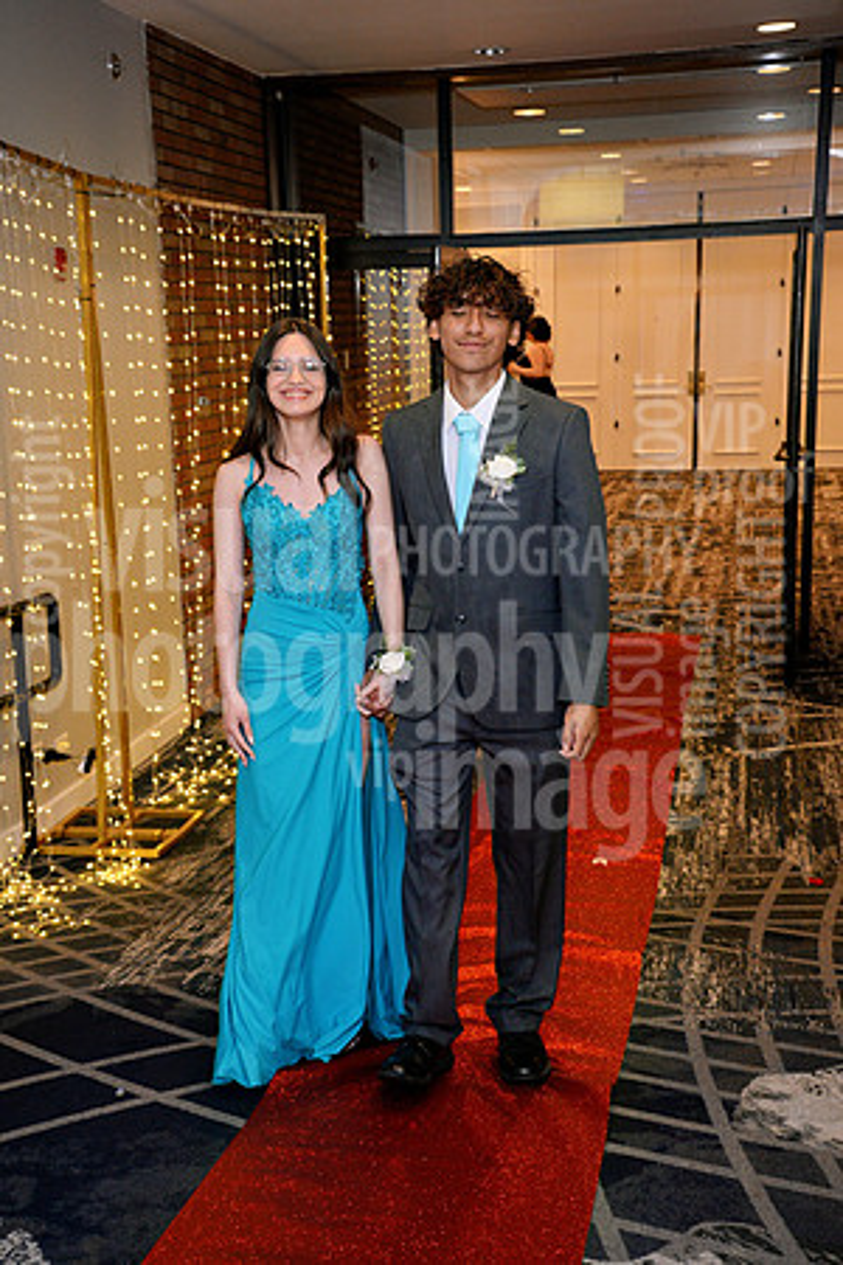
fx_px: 1616
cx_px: 422
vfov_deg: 42.7
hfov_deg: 29.2
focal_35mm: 46
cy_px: 632
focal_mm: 46
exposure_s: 1/125
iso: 3200
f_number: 5.6
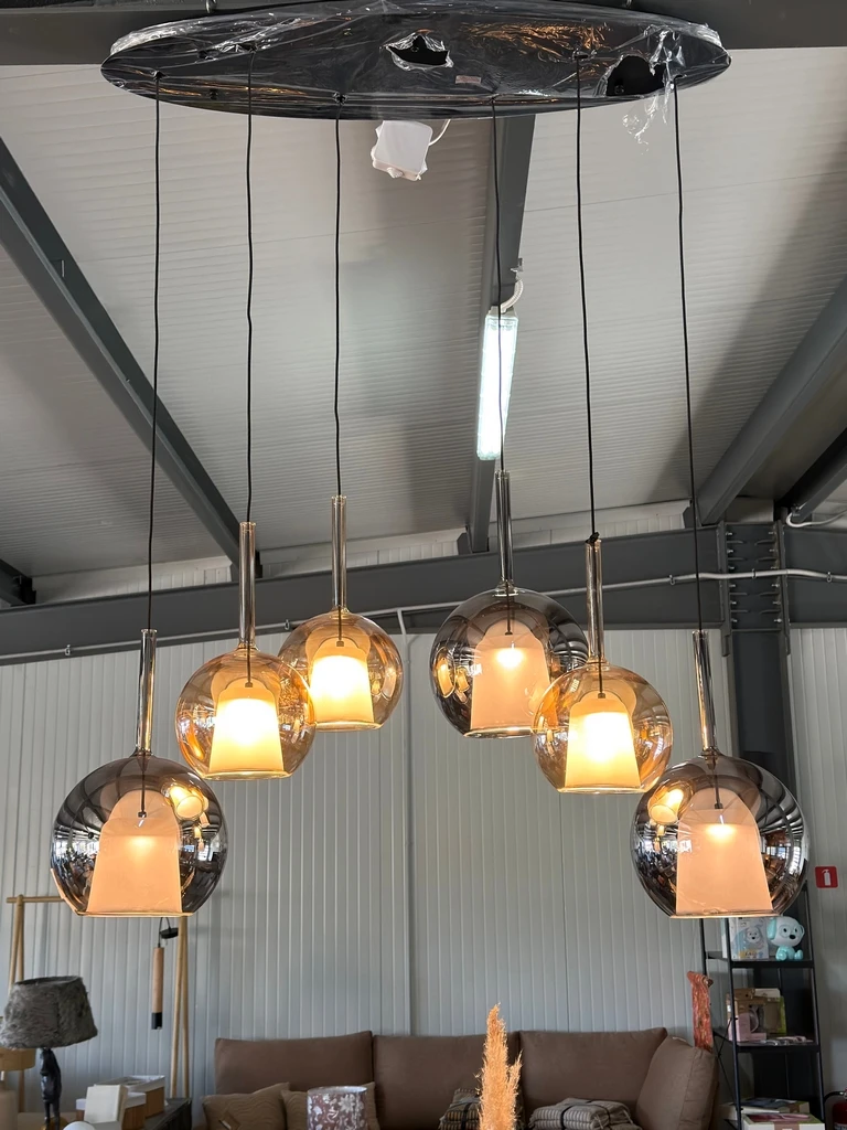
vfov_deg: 42.1
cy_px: 565
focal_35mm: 45
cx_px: 424
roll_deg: +0.3
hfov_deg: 32.2
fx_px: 1468
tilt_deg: +12.1
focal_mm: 6.8
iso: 200
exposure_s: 1/50
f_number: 1.8
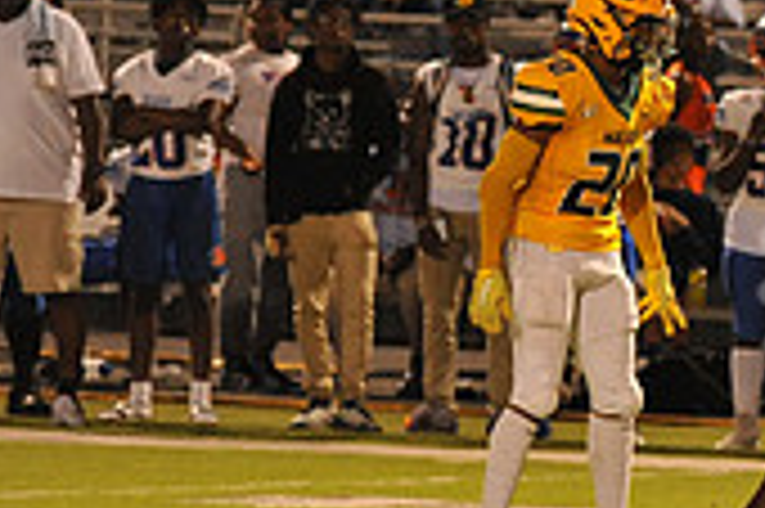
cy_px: 265
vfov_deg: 2.0
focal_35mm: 684
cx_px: 1188
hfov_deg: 3.0
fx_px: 14521
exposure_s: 1/160
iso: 3200
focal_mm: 200
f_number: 5
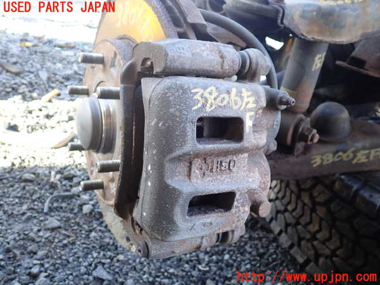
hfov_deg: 60.0
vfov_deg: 46.8
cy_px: 142
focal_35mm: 30
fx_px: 329
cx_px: 190
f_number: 2.3
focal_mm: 5.4
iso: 200
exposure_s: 1/60
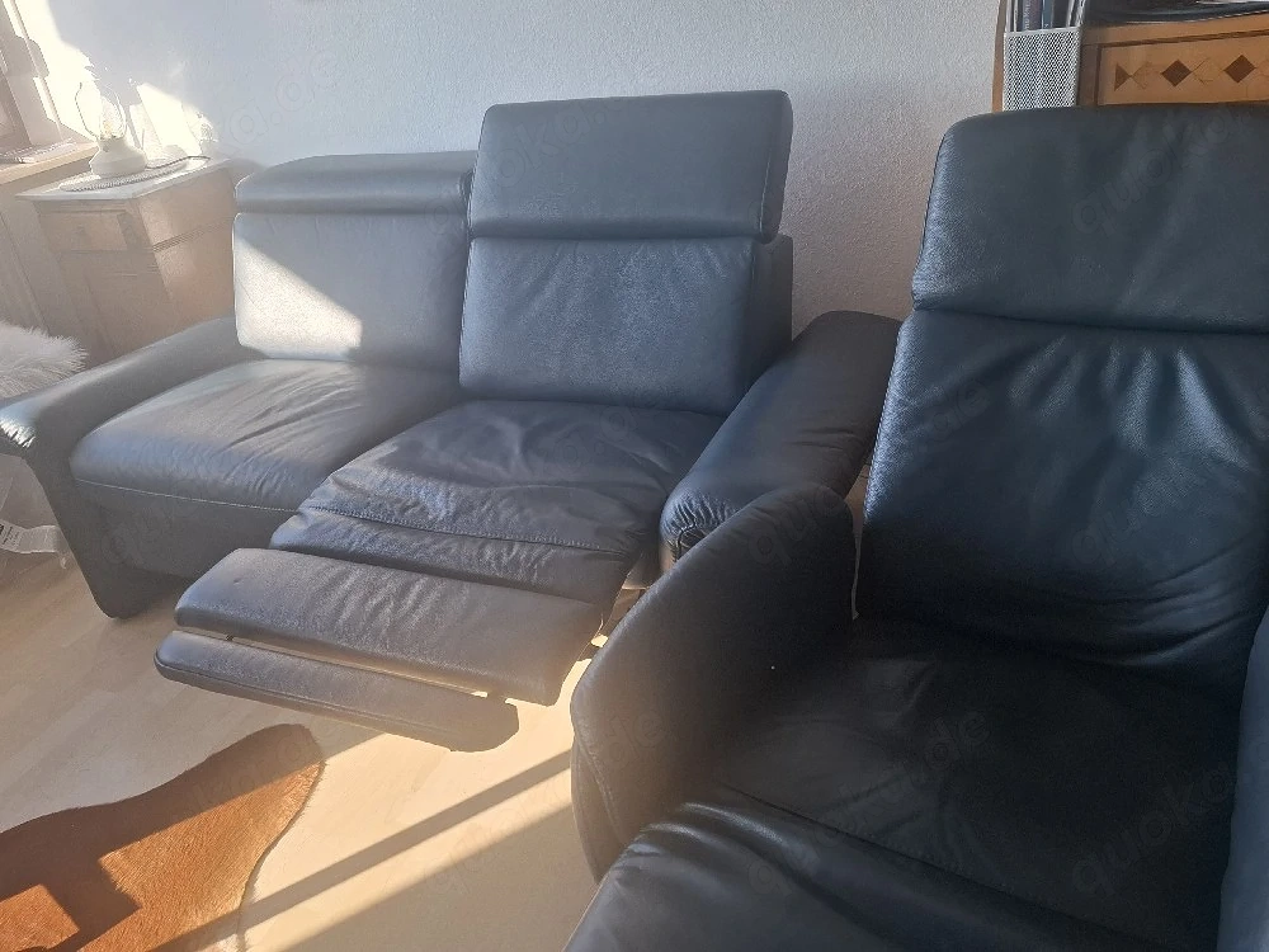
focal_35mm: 23
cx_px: 634
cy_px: 476
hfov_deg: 73.9
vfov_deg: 58.9
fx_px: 843
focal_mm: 5.54
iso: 50
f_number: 1.8
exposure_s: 1/102
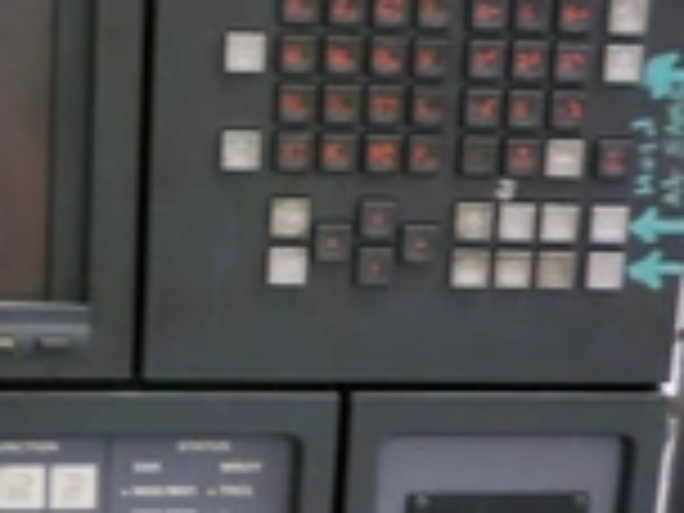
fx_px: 1976
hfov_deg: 18.7
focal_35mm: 100
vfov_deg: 14.7
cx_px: -99
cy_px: 423
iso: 80
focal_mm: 6.3
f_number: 3.5
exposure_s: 1/4
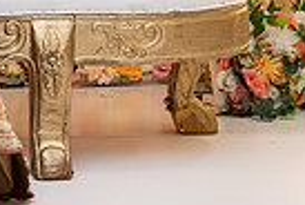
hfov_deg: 9.7
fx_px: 1741
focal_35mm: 205
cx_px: -174
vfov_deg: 6.6
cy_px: -148
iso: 1000
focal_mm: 48
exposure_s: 1/160
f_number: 3.5
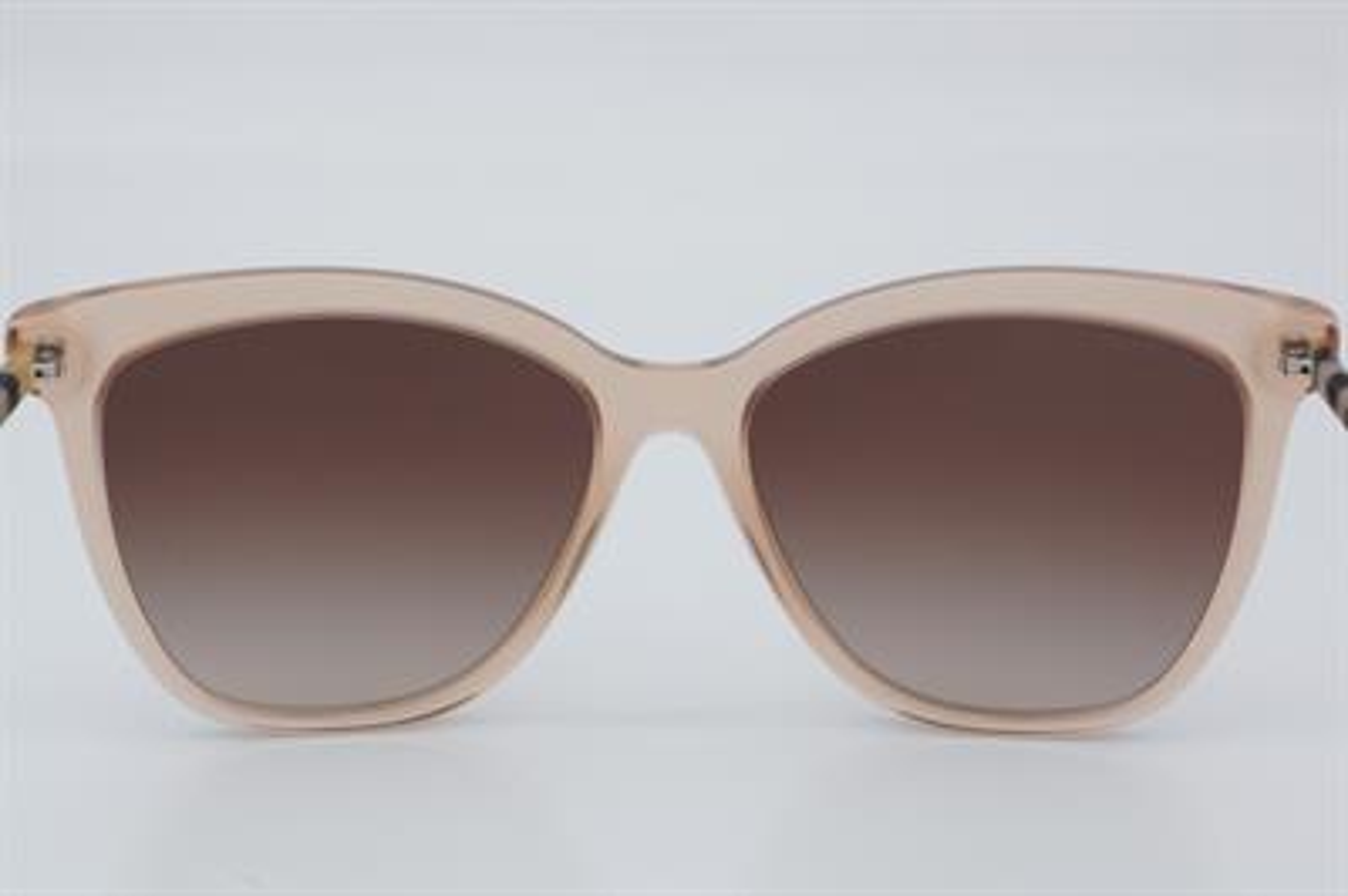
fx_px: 3087
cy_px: 448
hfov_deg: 24.6
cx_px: 674
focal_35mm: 82
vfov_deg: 16.5
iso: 100
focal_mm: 55
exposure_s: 1/4
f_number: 32
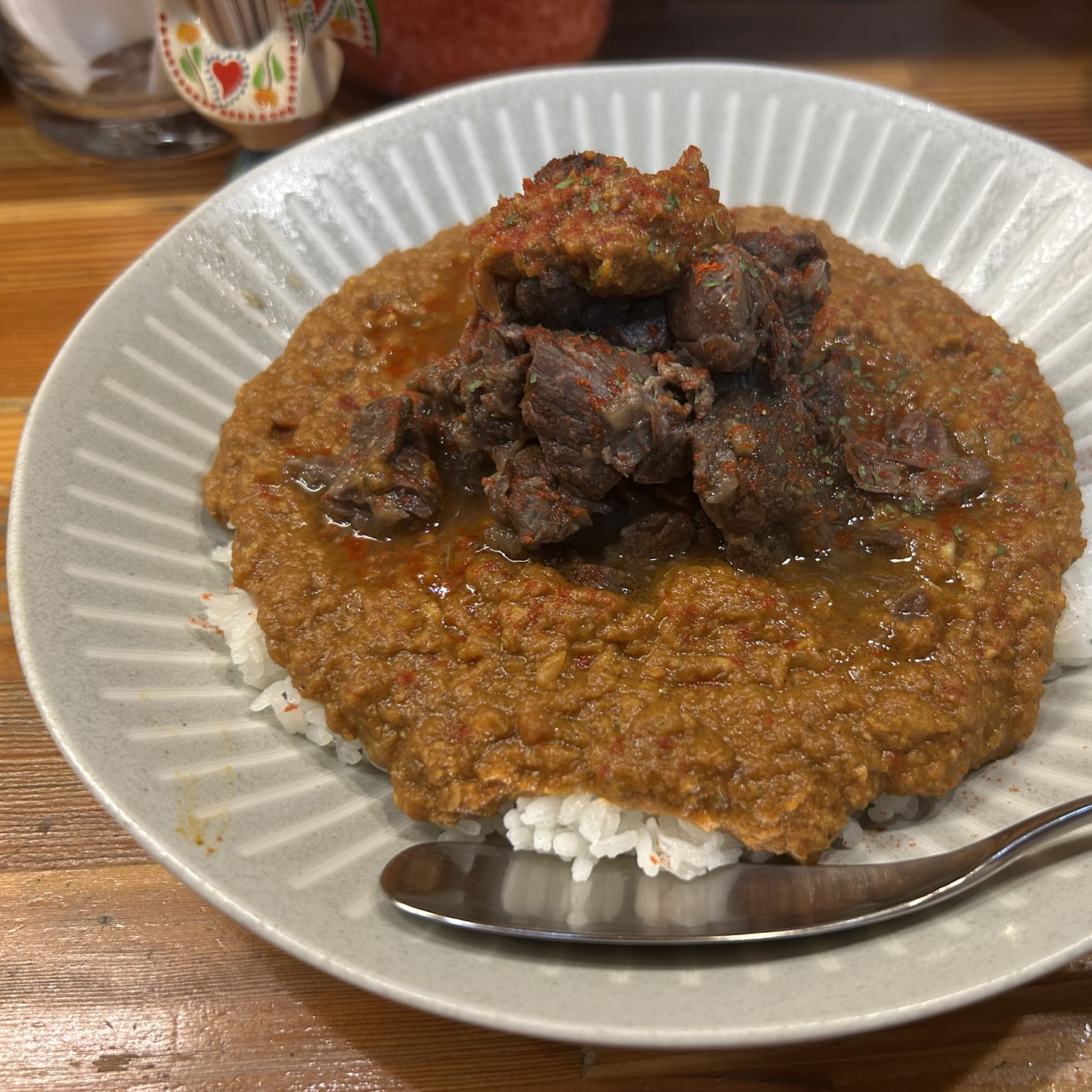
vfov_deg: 52.5
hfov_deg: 52.3
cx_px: 638
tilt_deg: -50.8
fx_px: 1106
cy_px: 549
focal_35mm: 31
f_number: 1.5
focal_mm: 5.7
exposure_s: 1/50
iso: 100
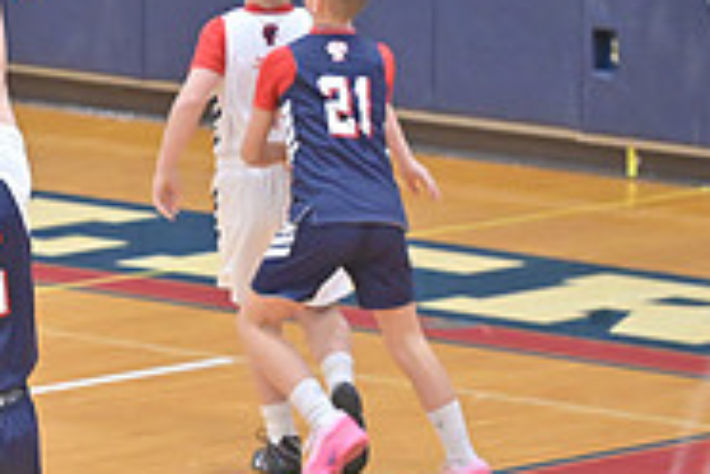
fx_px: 10767
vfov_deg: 2.5
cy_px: 195
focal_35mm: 546
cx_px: -157
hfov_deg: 3.8
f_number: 4.5
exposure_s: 1/400
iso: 4500
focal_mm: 175
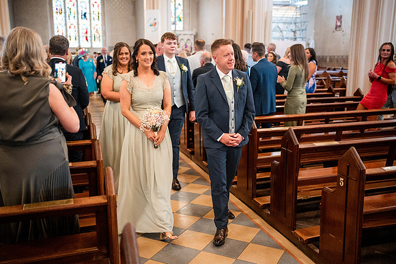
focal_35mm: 35
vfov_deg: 37.9
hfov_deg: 54.4
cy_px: 132
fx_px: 385
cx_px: 198
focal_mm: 35
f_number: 1.8
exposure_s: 1/500
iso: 10000
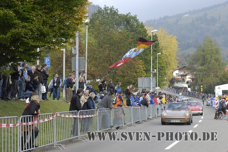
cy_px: 76
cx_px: 114
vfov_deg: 16.4
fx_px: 529
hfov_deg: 24.3
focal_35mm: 84
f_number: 7.1
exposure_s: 1/160
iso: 400
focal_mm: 55
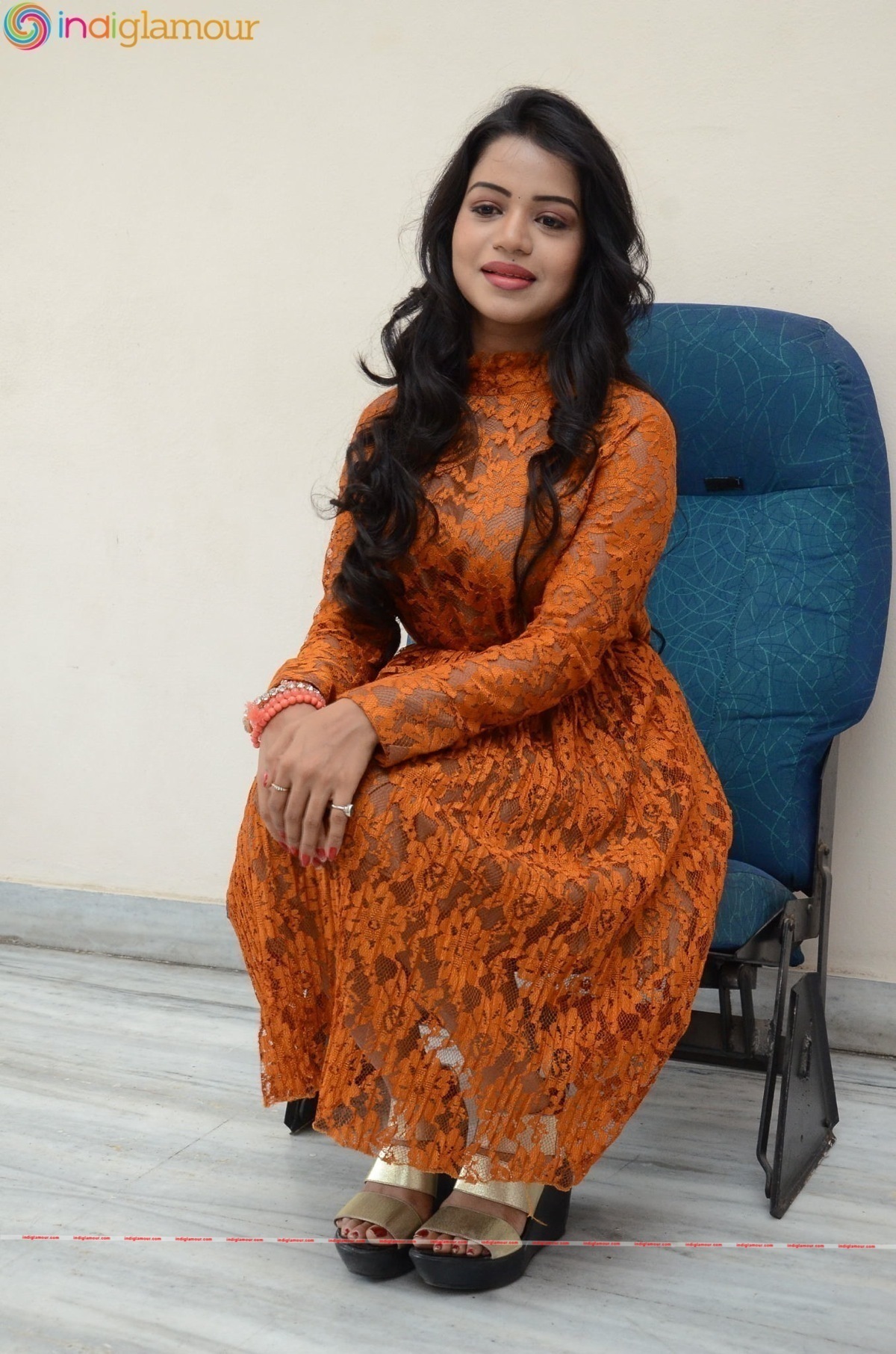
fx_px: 1969
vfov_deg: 37.9
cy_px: 677
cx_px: 448
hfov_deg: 25.6
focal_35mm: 52
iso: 1600
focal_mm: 35
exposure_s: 1/125
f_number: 5.6
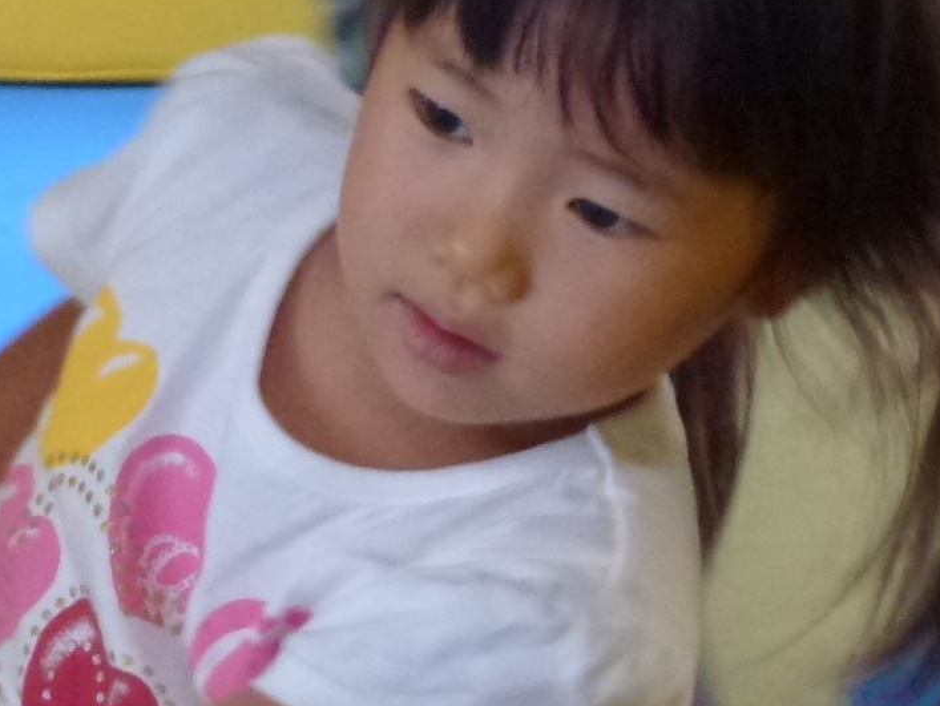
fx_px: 7471
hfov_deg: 7.2
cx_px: 122
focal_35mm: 275
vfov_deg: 5.4
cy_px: 154
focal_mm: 13.6
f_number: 4.7
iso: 400
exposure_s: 1/30
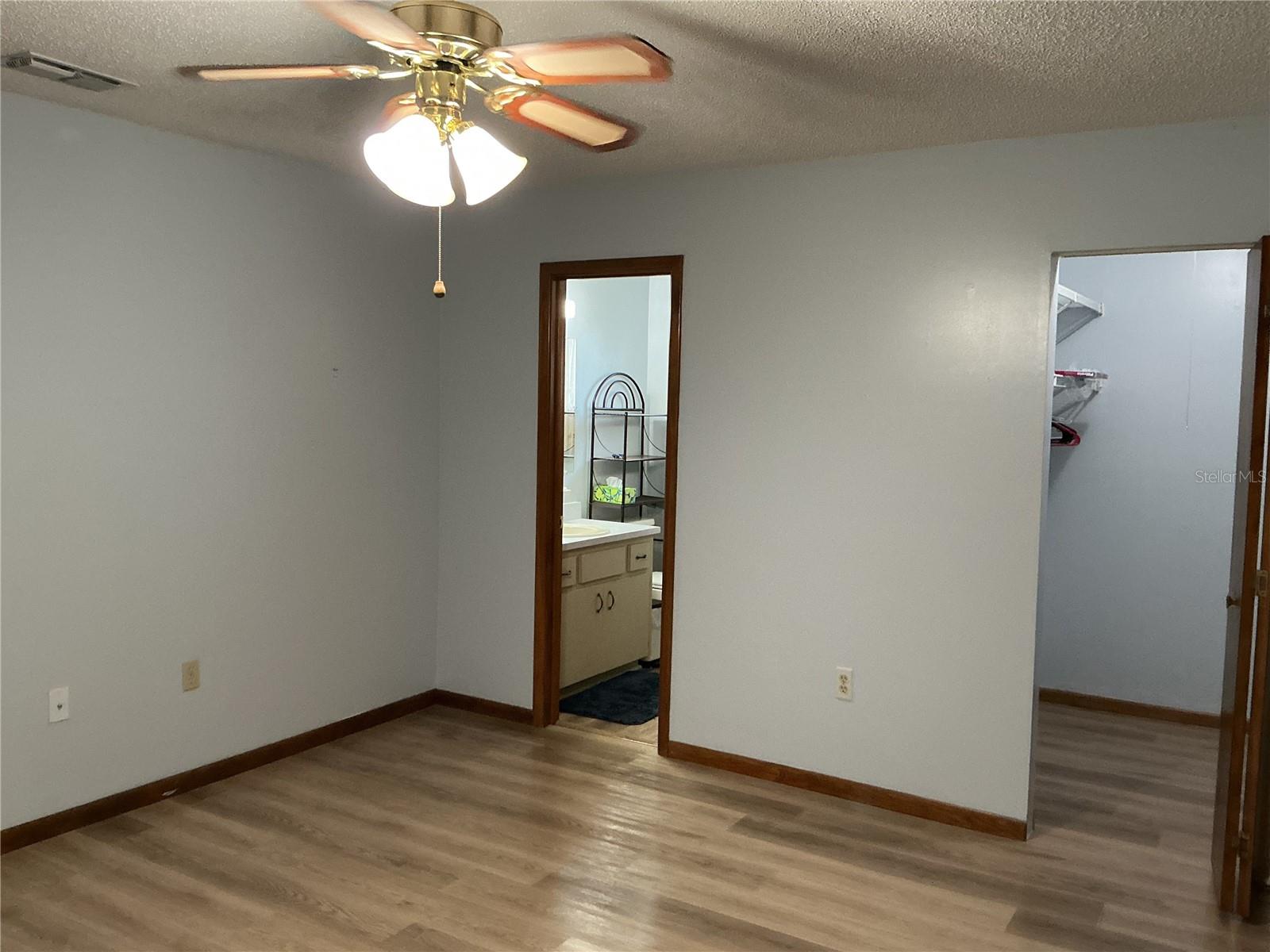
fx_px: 1064
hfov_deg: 61.7
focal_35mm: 29
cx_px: 635
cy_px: 476
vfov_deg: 48.2
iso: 200
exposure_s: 1/60
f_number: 1.8
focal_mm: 3
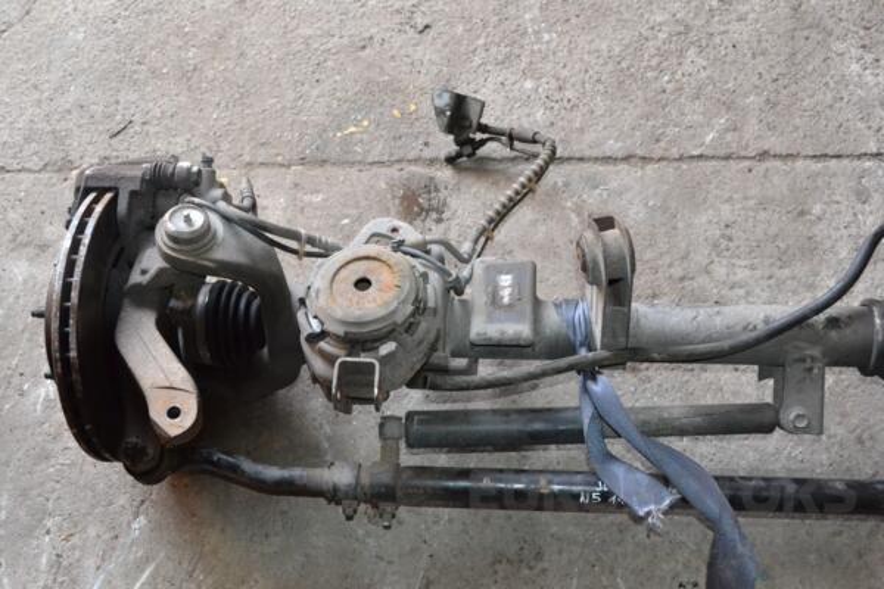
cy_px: 294
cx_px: 442
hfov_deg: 46.4
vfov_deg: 31.9
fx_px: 1031
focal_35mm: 42
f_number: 7.1
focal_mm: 28
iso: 3200
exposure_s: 1/100
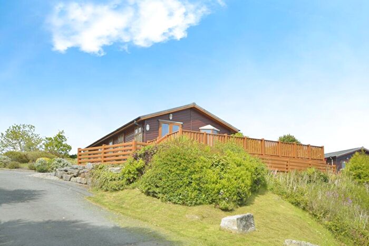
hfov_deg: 62.0
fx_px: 307
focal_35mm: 30
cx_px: 184
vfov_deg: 43.6
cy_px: 123
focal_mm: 20
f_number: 7.1
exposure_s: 1/200
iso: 100
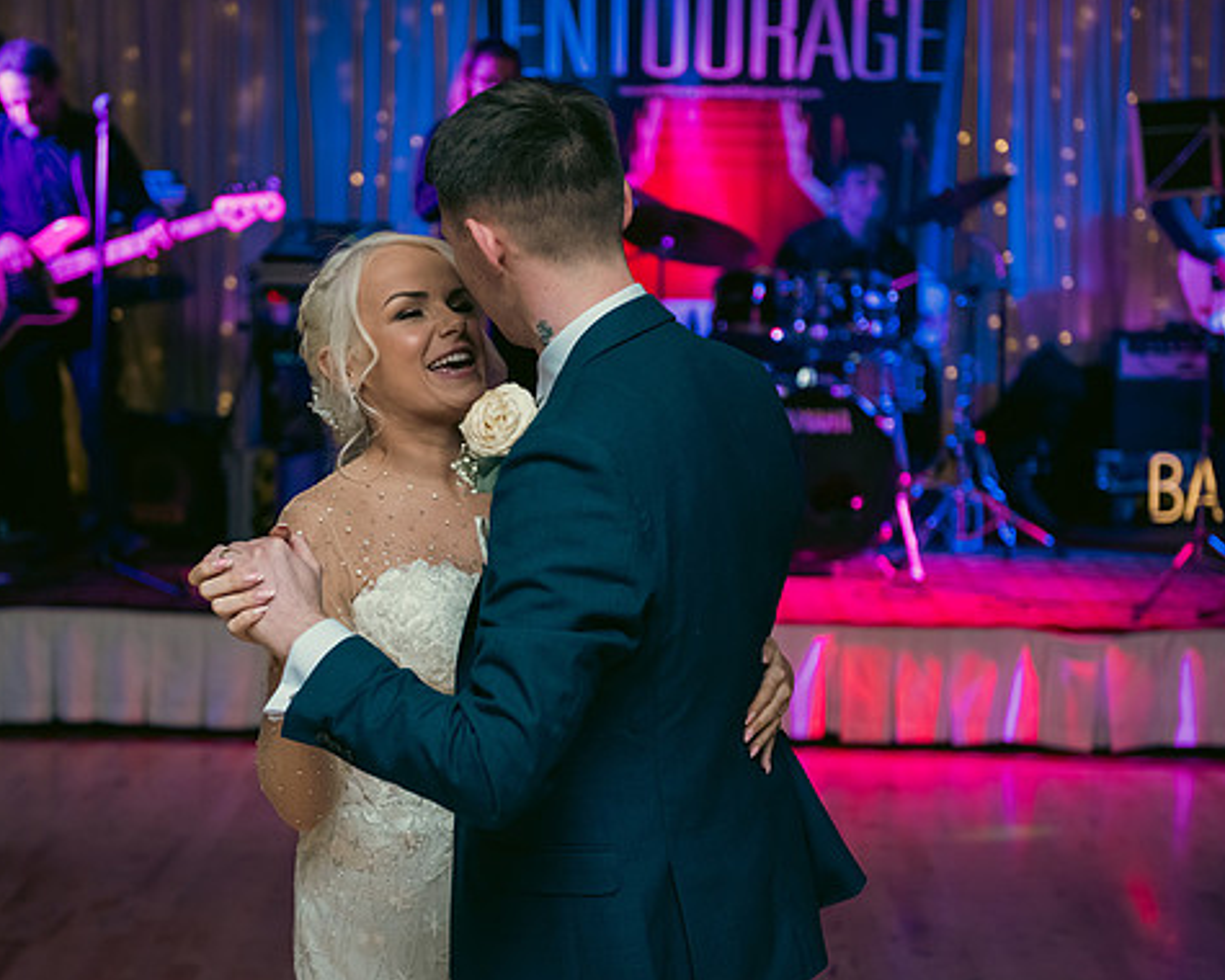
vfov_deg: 21.6
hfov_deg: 26.7
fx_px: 2574
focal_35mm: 71
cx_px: 526
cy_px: 494
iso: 800
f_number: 3.5
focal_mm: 62
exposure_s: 1/160
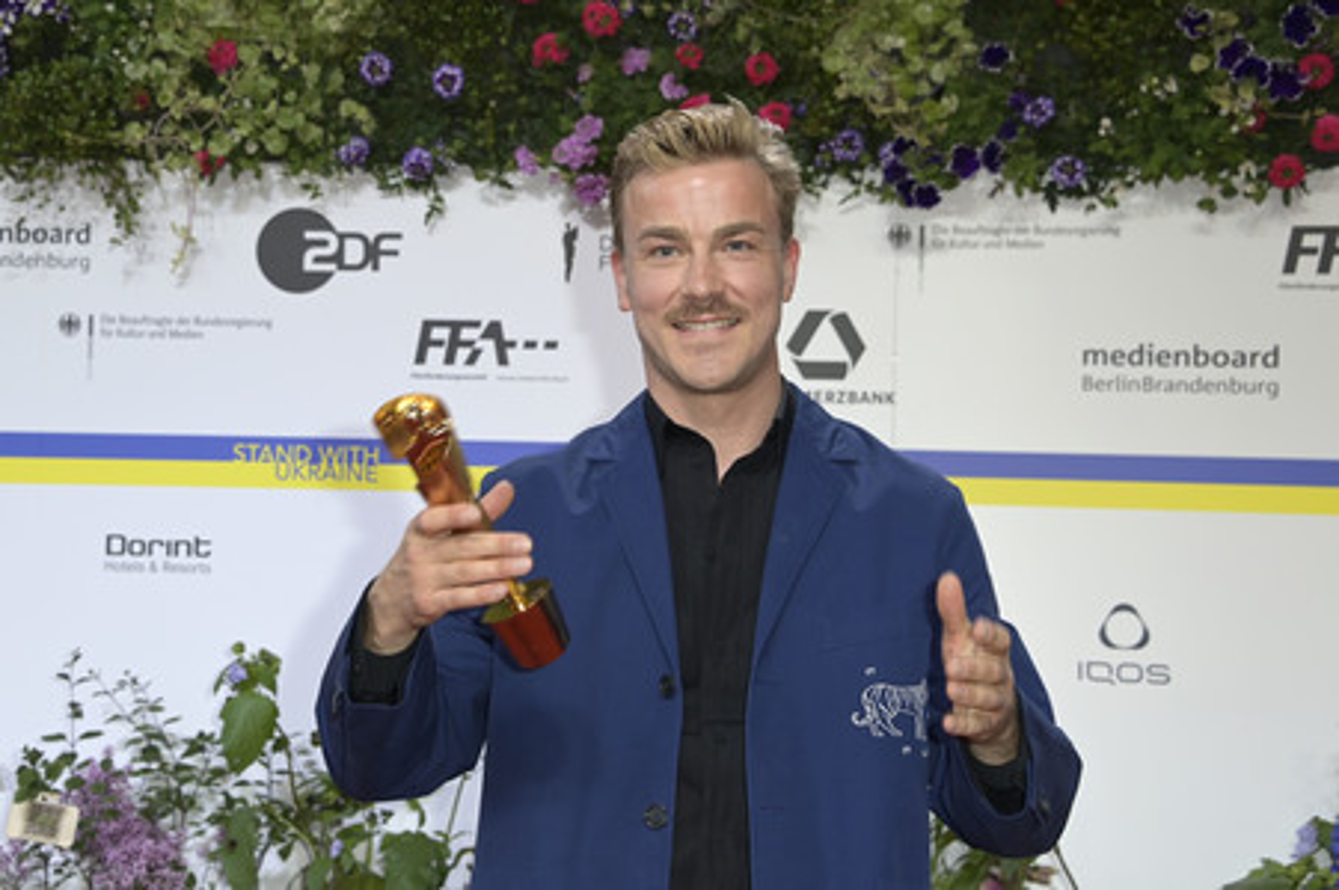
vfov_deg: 20.9
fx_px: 2416
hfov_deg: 31.0
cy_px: 445
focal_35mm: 65
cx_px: 670
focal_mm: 65
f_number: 6.3
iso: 800
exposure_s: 1/250
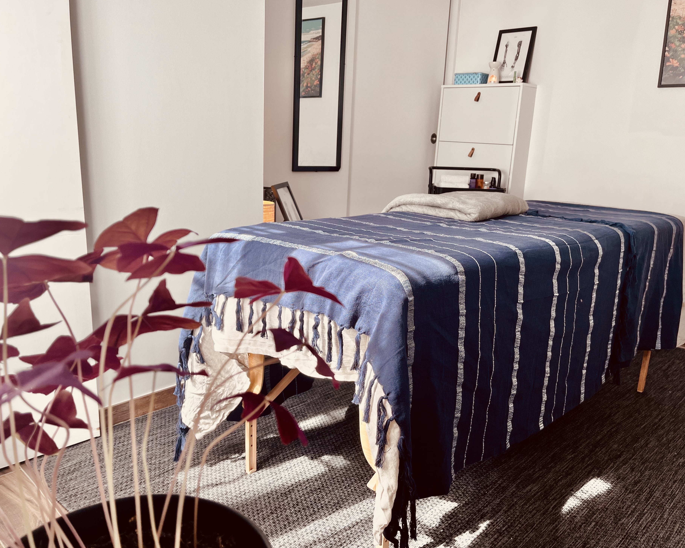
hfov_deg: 62.2
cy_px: 275
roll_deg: -2.2
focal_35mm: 28
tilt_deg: -12.7
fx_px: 568
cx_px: 343
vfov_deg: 51.5
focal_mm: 5.1
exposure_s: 1/121
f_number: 1.6
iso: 40
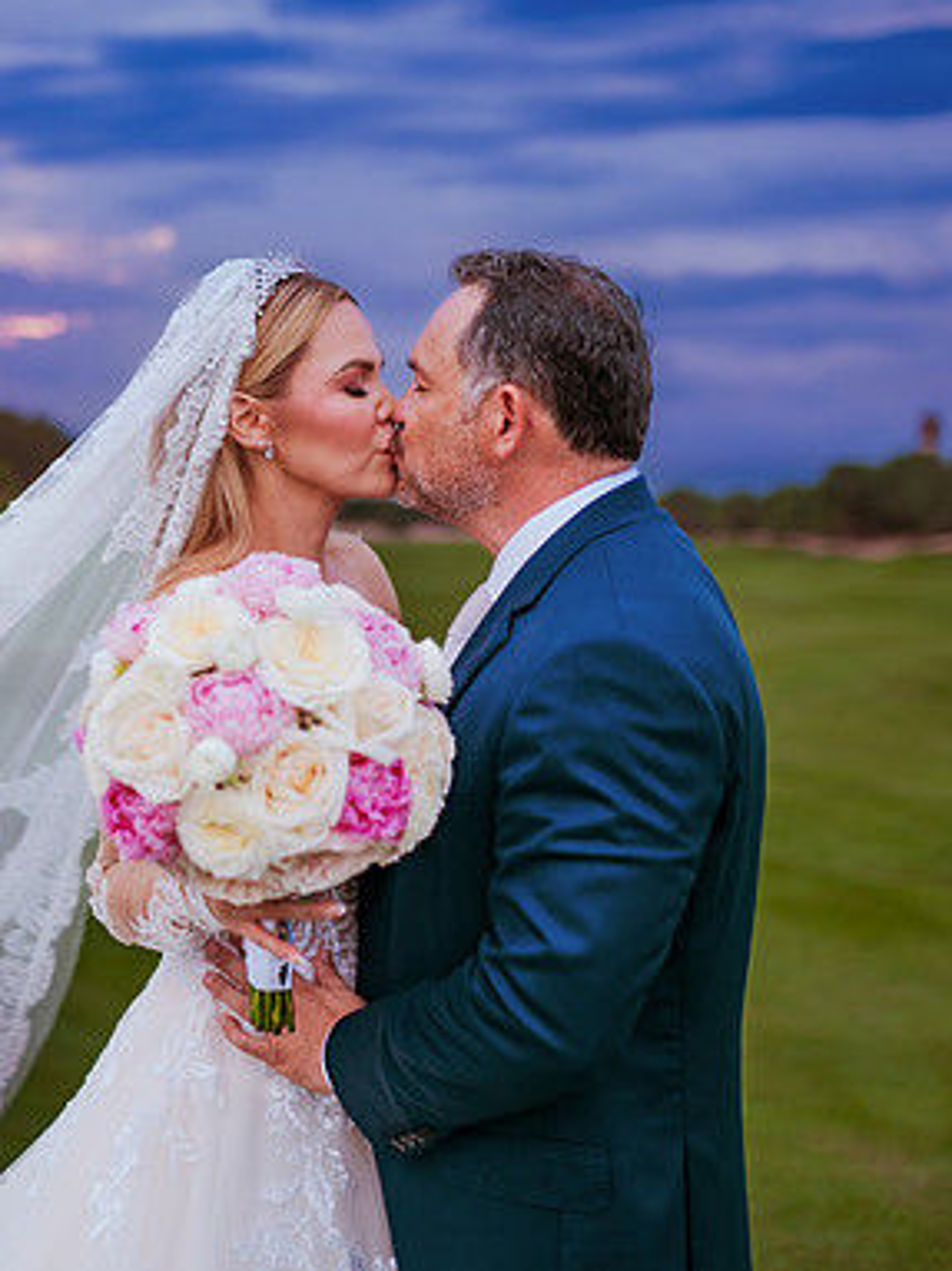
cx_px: 166
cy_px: 634
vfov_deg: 37.5
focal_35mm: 51
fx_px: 1871
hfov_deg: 27.9
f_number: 1.8
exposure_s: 1/160
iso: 320
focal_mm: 35
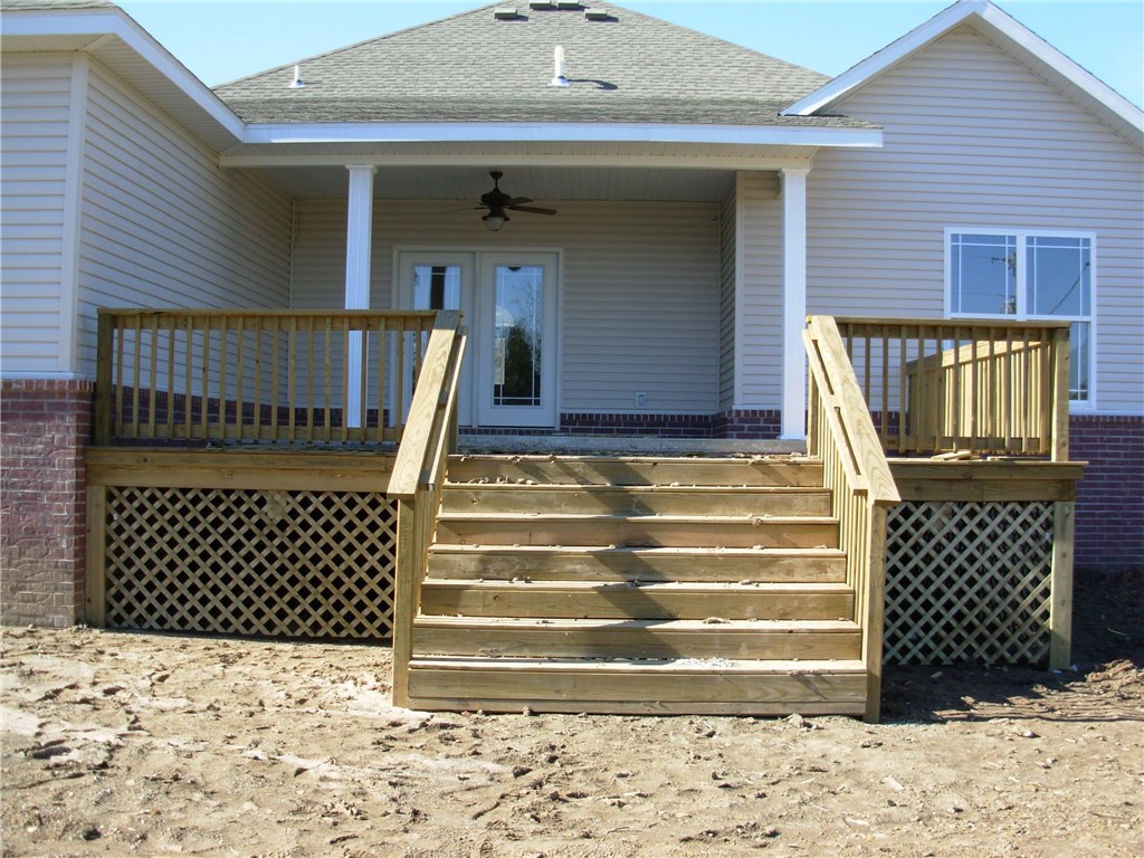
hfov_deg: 49.0
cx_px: 572
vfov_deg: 37.7
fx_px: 1256
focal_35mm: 38
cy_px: 429
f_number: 2.9
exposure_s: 1/406
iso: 50
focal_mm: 6.3
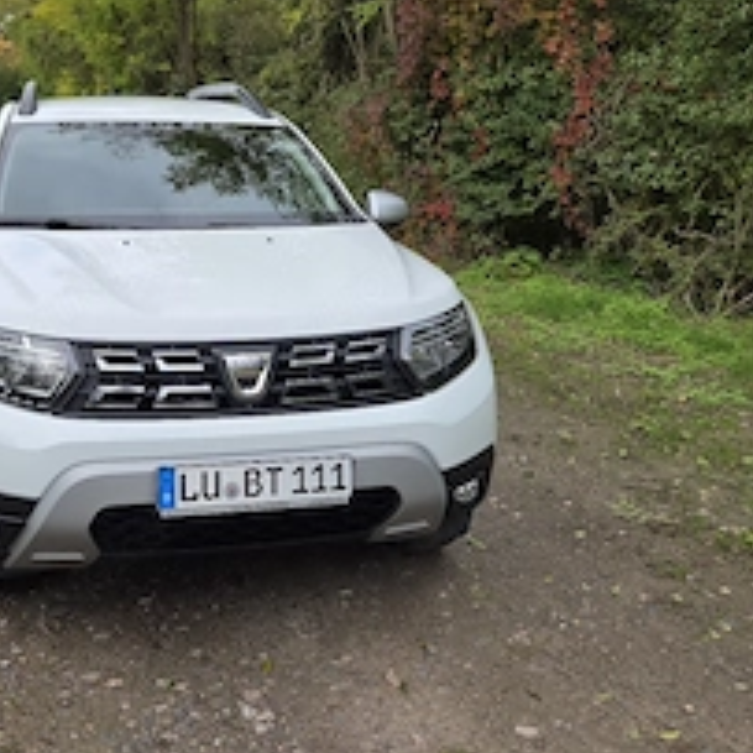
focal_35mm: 40
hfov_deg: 41.1
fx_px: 984
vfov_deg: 41.7
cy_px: 308
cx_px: 226
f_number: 1.8
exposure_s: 1/1429
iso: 80
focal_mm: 5.4
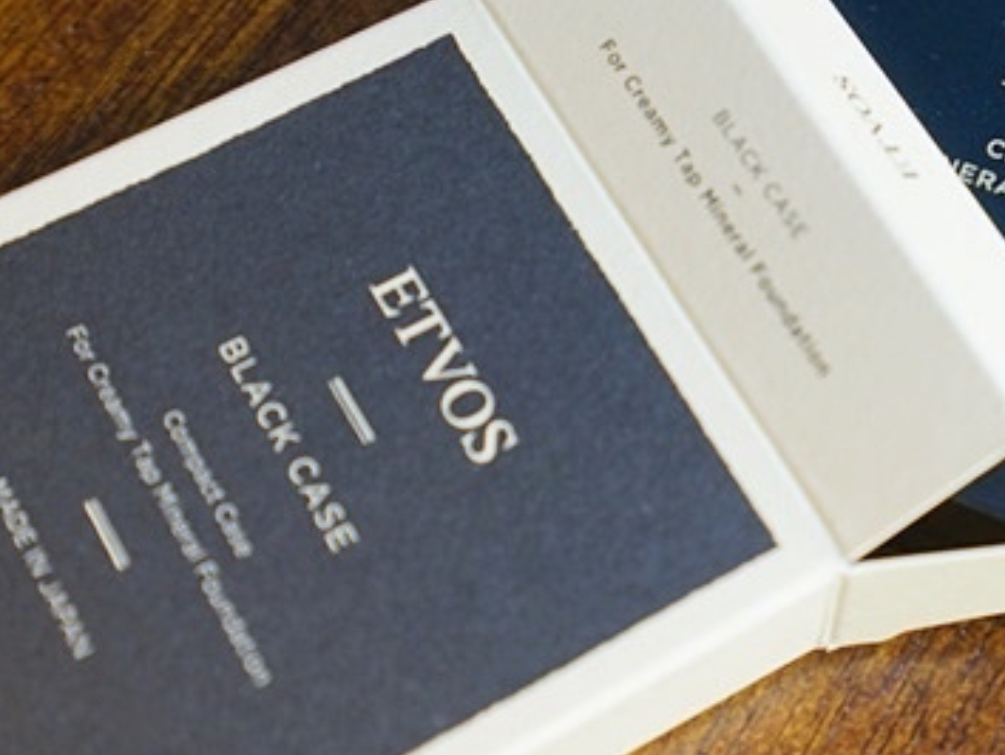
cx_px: 693
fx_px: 2208
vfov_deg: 19.4
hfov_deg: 25.5
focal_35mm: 76
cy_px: 387
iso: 250
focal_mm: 35
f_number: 5.6
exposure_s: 1/50
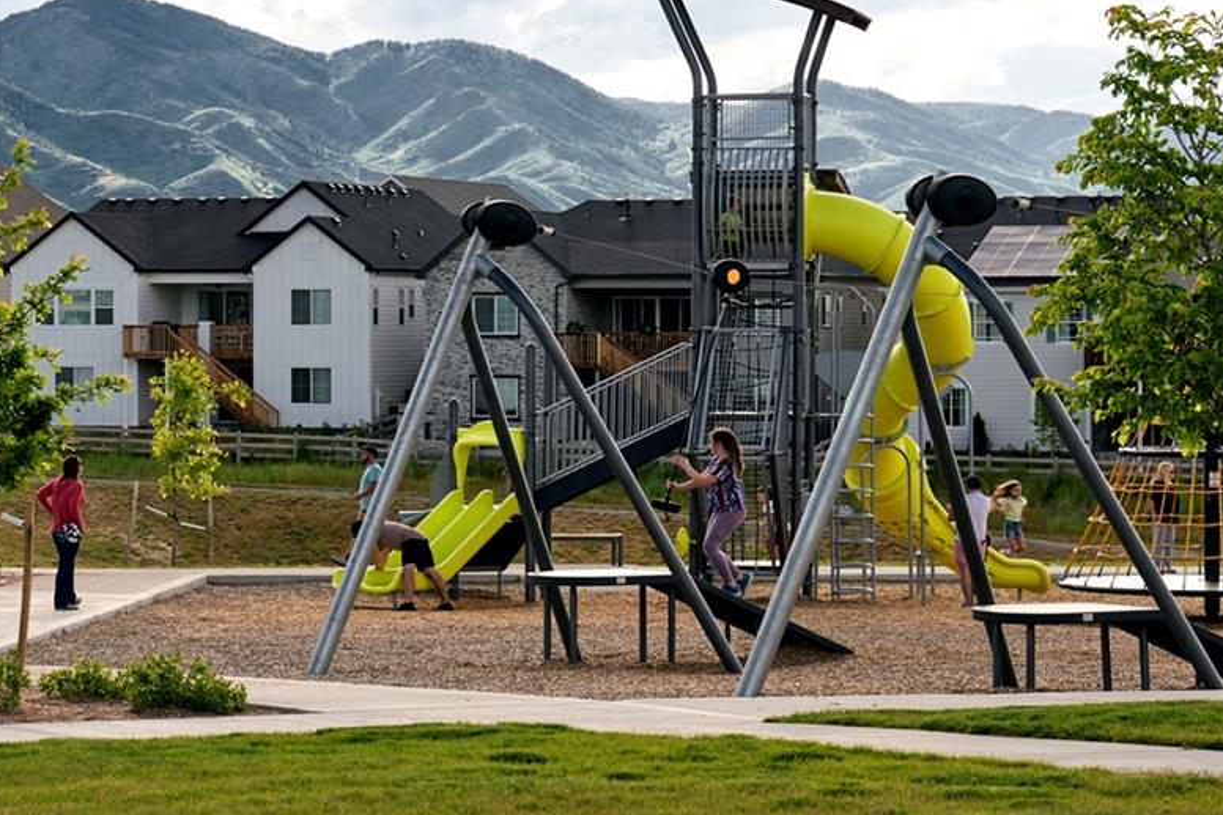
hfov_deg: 14.3
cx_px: 90
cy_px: 319
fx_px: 4824
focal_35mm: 142
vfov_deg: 9.7
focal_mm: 69
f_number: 5
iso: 200
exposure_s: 1/500
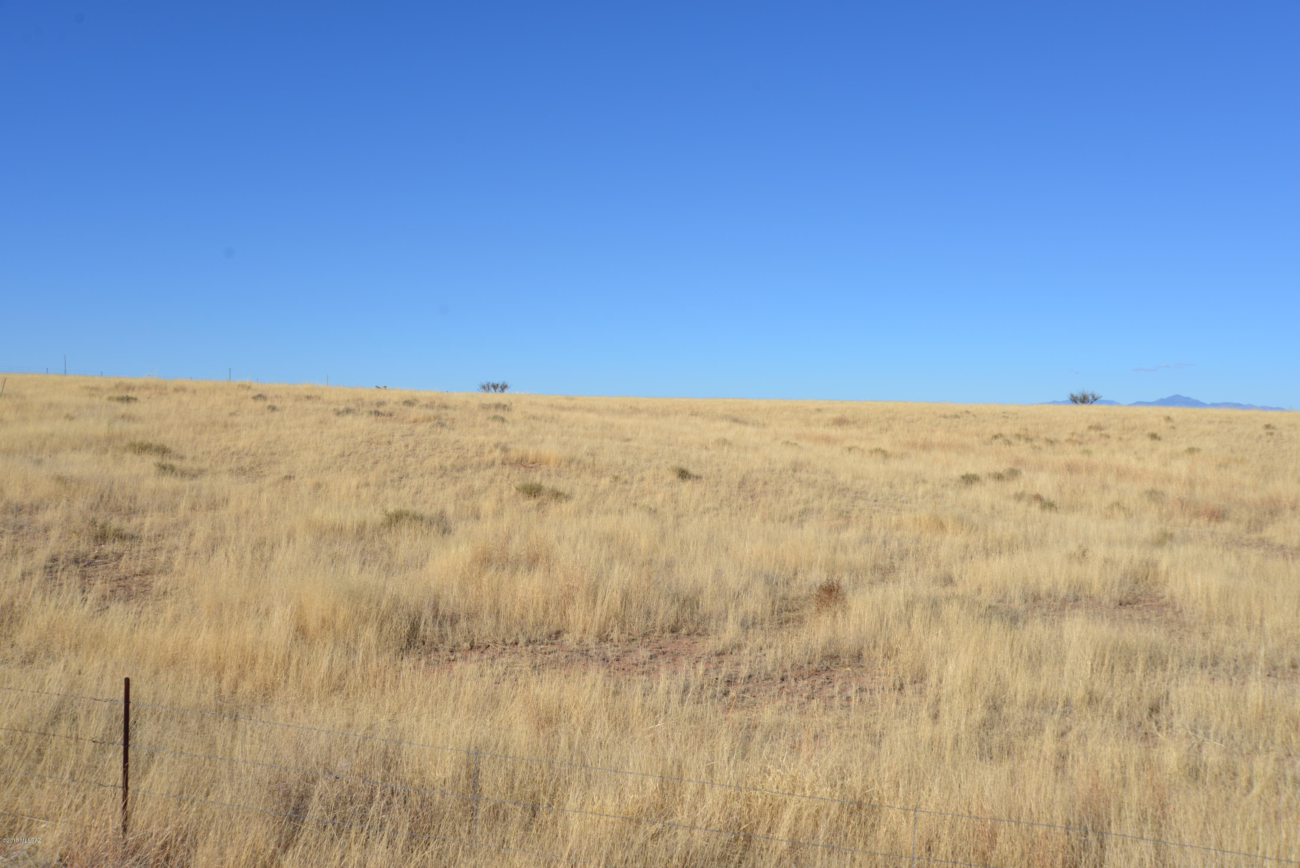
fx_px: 1156
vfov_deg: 41.1
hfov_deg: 58.7
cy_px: 434
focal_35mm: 32
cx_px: 650
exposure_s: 1/320
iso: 100
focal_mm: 32
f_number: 9
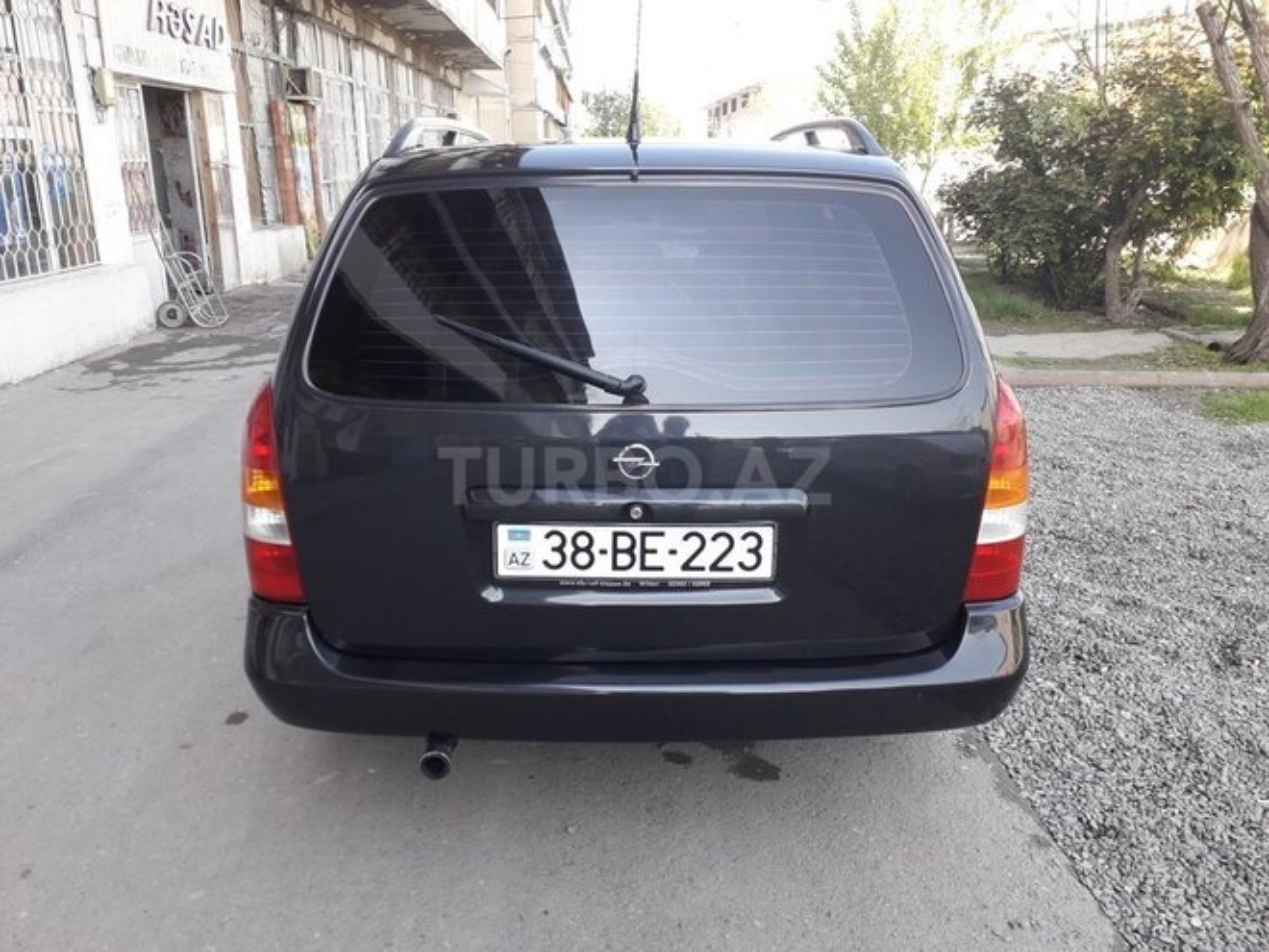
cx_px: 634
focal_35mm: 27
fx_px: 990
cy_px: 476
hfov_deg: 65.3
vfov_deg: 51.4
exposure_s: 1/159
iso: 40
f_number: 1.9
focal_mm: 3.6
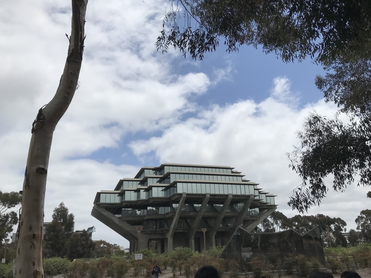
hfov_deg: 61.7
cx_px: 183
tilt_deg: +19.6
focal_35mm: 29
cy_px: 142
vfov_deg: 48.2
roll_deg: +1.7
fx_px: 311
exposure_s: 1/8772
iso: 25
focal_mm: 3.99
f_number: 1.8
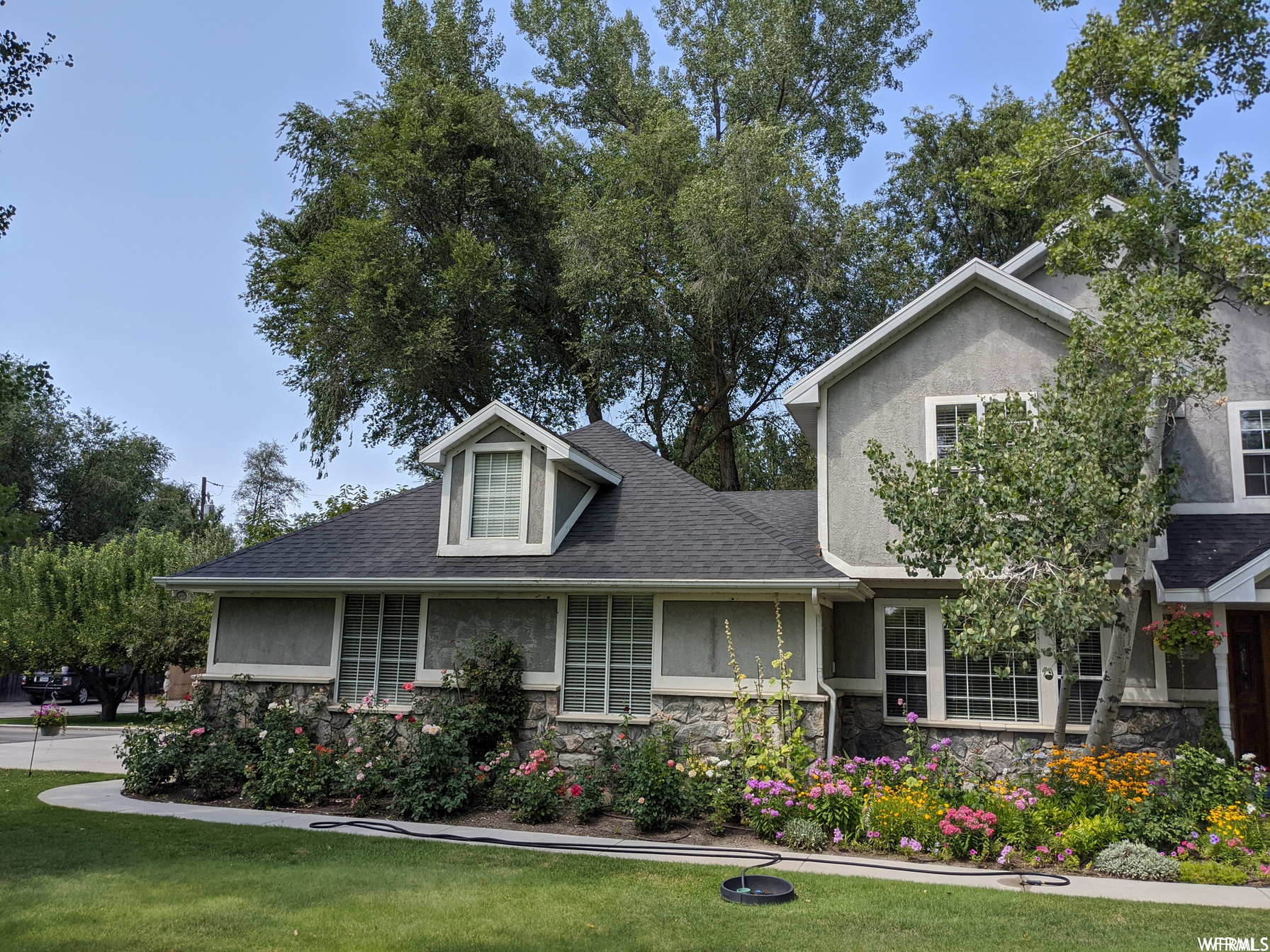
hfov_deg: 65.3
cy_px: 476
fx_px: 991
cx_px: 635
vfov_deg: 51.4
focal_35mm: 27
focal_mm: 4.38
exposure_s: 1/2933
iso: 64
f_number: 1.73
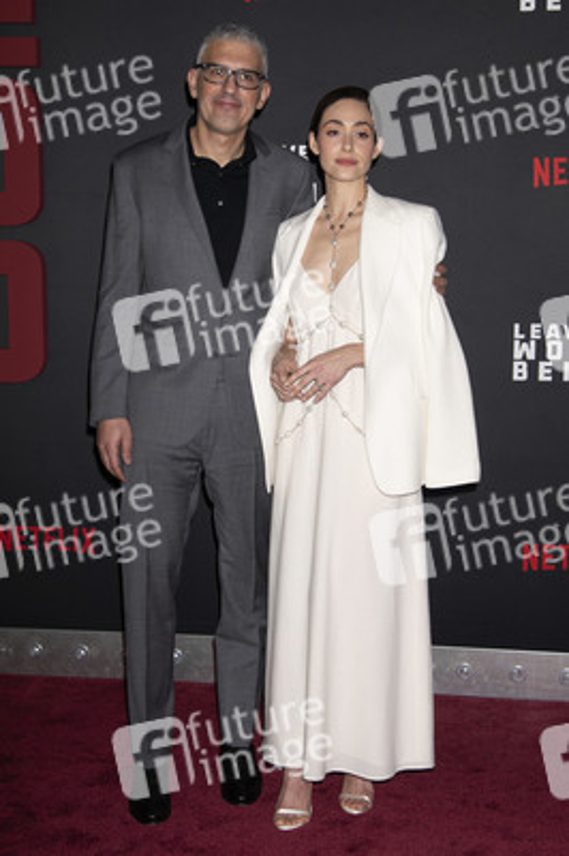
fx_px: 1140
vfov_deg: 41.1
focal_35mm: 48
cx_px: 284
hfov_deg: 28.0
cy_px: 428
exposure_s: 1/200
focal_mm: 48
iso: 400
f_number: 5.6
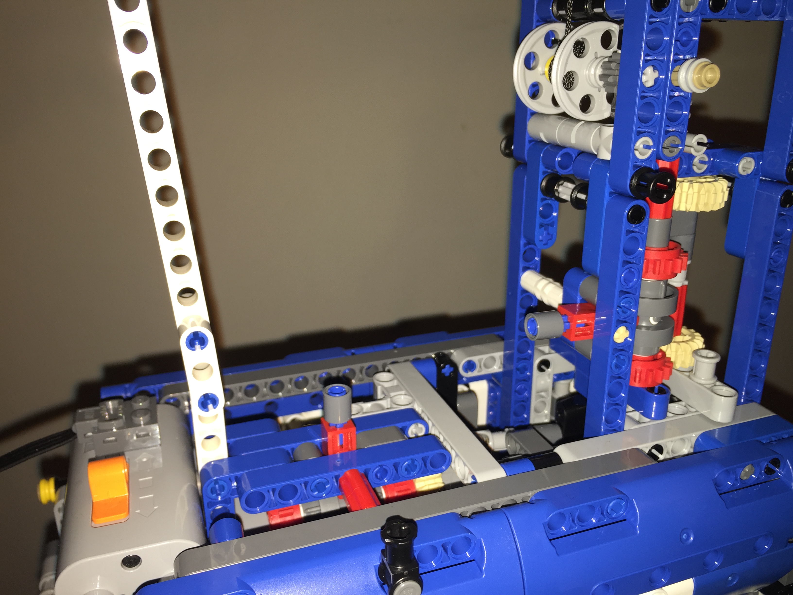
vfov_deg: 48.2
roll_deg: -0.6
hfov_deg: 61.7
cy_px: 298
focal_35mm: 29
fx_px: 664
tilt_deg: -21.1
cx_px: 396
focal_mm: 4.15
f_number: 2.2
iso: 32
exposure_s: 1/40
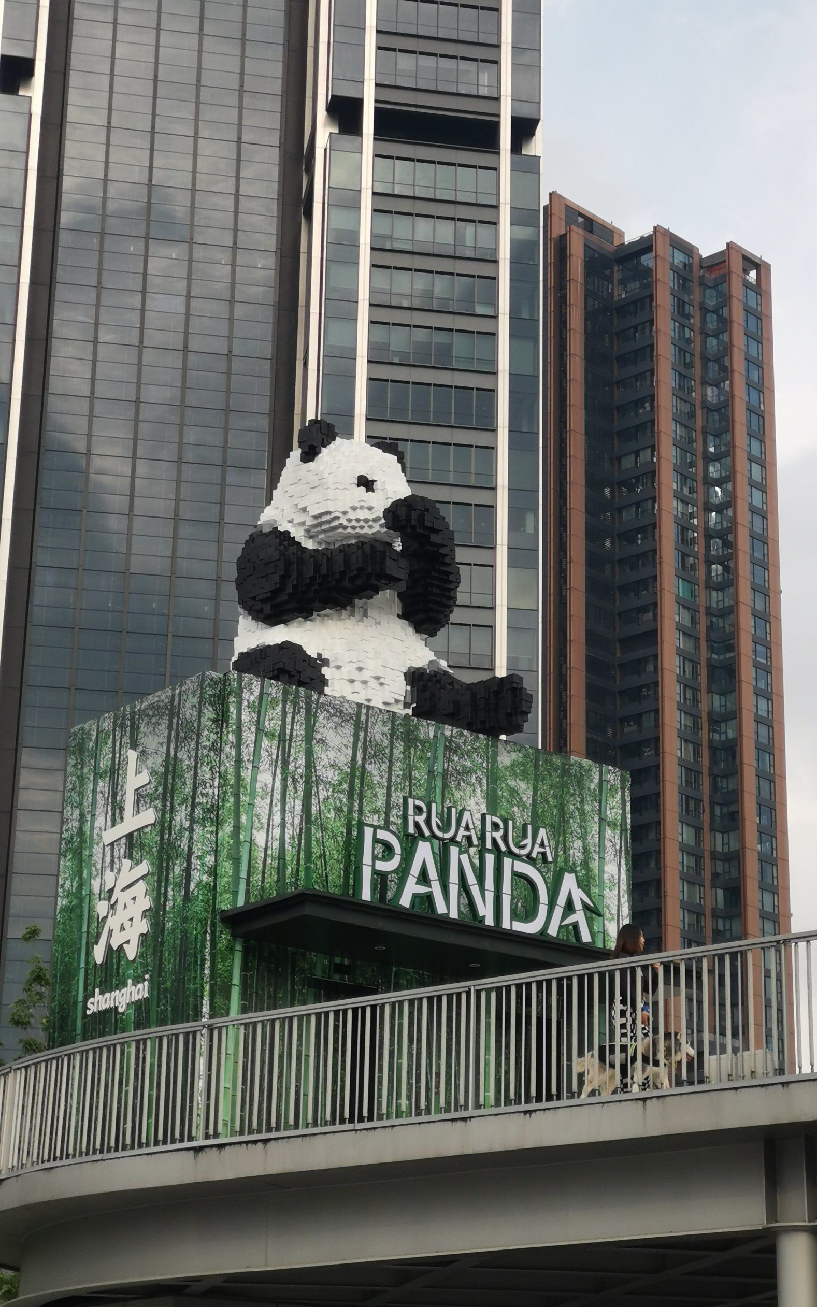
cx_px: 500
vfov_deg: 29.4
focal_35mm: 70
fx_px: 2494
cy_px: 615
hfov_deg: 18.6
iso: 50
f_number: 2.4
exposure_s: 1/500
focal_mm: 3.95
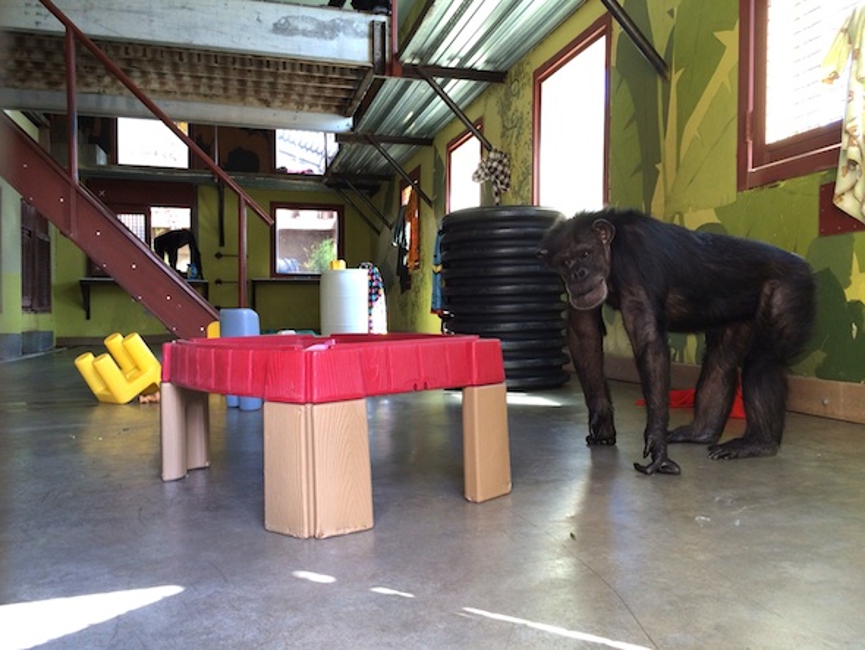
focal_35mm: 30
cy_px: 325
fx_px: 750
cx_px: 432
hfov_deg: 59.9
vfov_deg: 46.8
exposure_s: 1/60
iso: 50
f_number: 2.2
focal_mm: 4.12
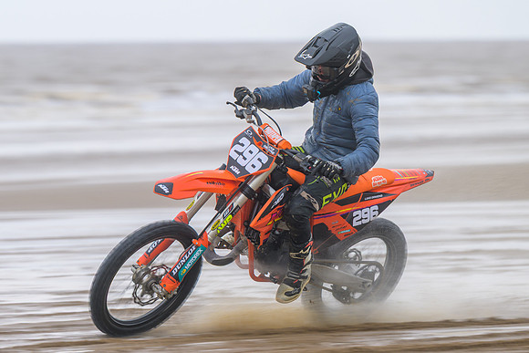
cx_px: 242
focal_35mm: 364
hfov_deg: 5.7
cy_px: 174
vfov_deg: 3.8
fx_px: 5354
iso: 72
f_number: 4
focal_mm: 200
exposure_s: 1/250
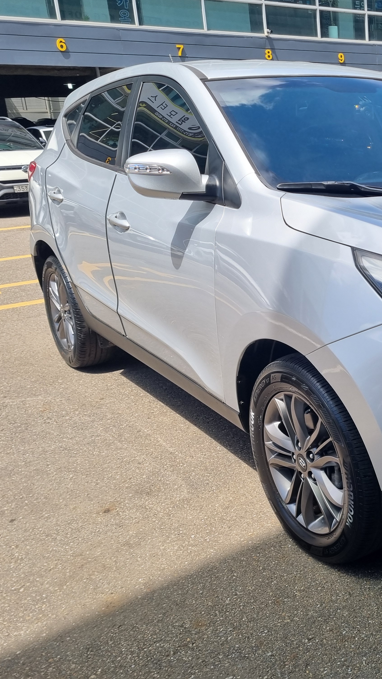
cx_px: 401
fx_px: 684
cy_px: 340
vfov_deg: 52.8
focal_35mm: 38
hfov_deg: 28.8
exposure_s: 1/1372
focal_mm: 5.4
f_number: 1.8
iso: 50
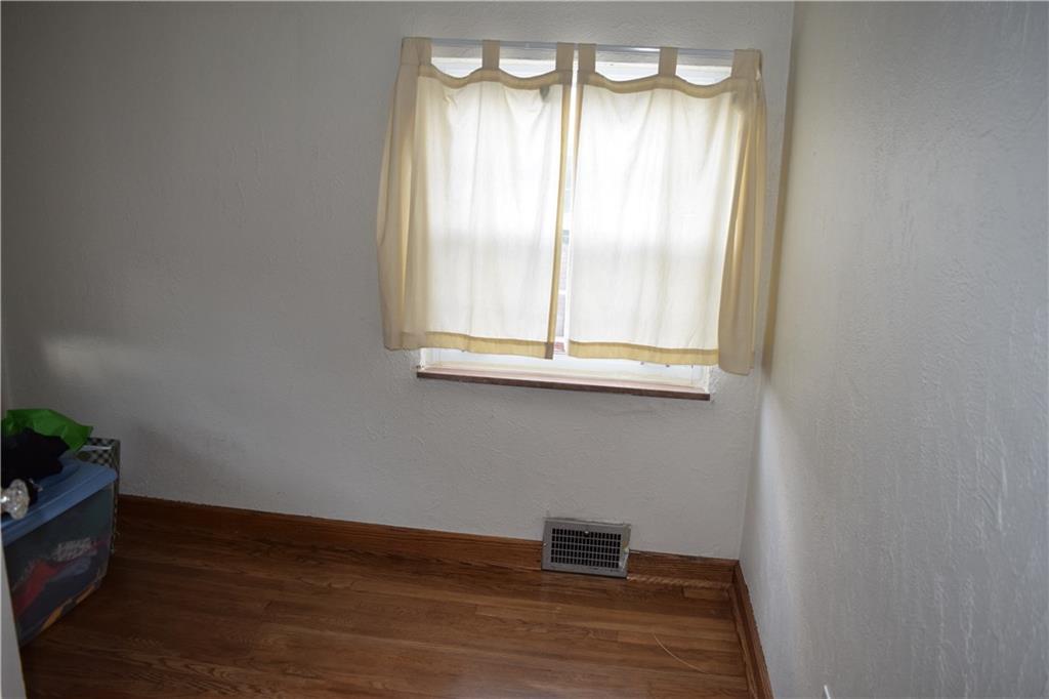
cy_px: 350
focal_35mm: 27
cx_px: 524
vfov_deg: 47.9
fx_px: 786
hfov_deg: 67.4
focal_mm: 18
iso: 800
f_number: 4.5
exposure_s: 1/100
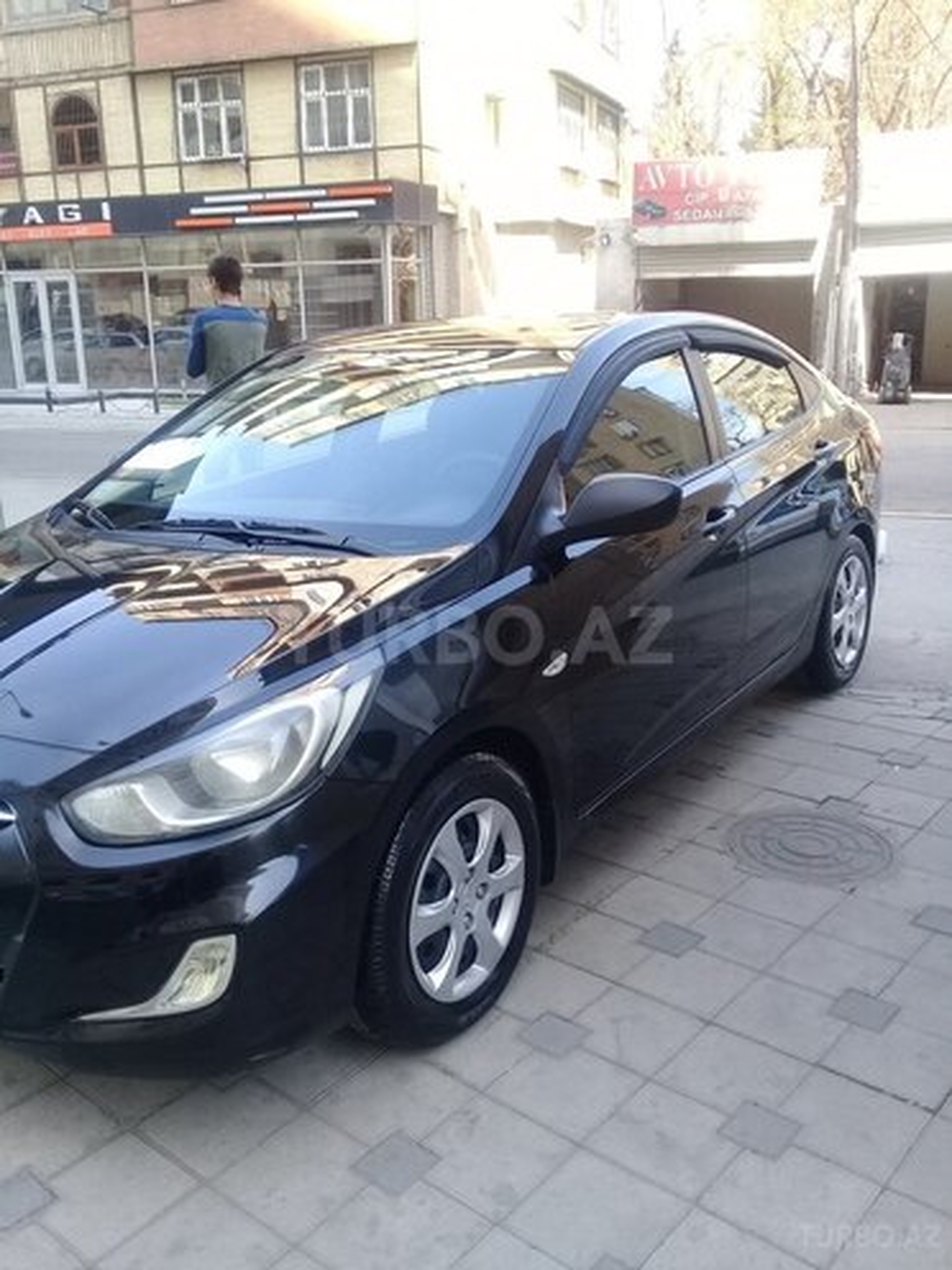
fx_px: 1137
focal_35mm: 31
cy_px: 635
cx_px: 476
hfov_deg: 45.4
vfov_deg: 58.4
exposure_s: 1/140
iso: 50
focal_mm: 3.3
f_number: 2.2
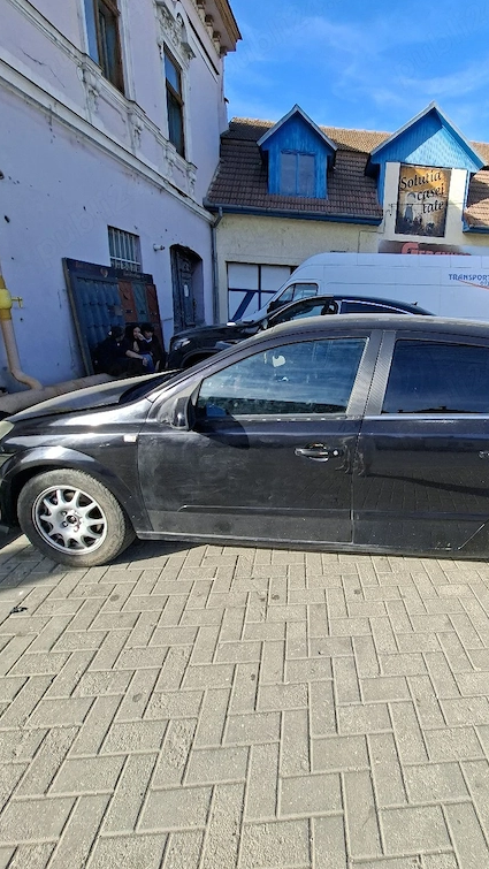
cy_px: 412
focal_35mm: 15
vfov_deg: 102.9
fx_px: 346
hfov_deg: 68.2
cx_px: 334
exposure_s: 1/455
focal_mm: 1.74
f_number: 2.2
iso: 40
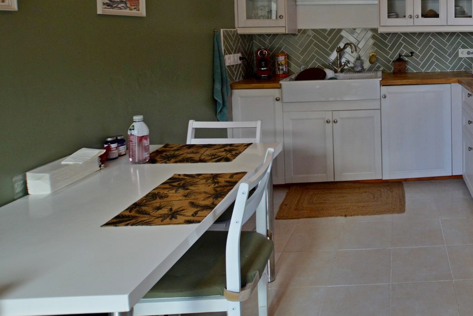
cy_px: 51
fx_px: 355
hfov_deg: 58.2
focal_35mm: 27
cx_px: 421
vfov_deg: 44.8
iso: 400
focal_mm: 10
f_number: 4.5
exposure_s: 1/80
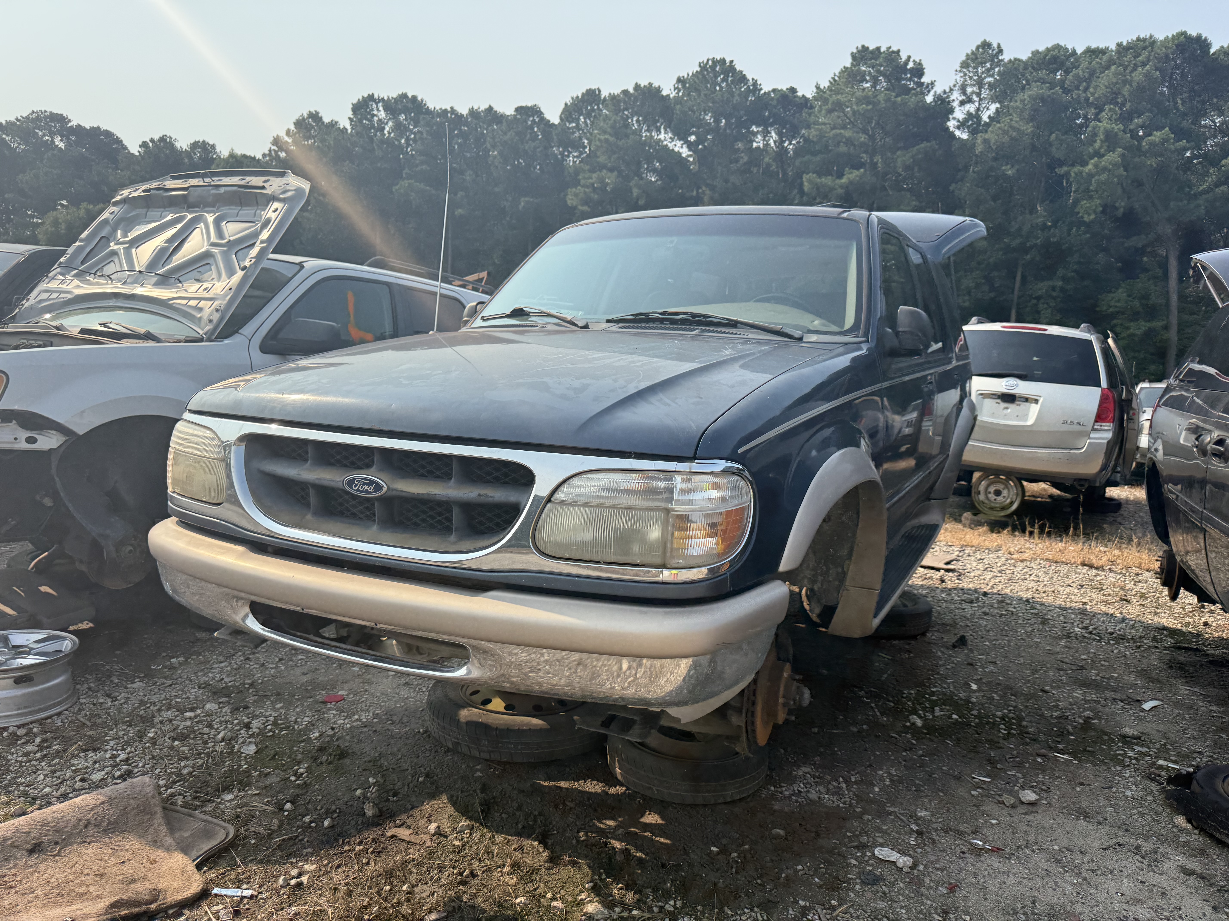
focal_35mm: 24
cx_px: 614
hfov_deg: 71.6
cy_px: 460
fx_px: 852
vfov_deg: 56.8
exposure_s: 1/3759
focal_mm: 6.76
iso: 100
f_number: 1.78
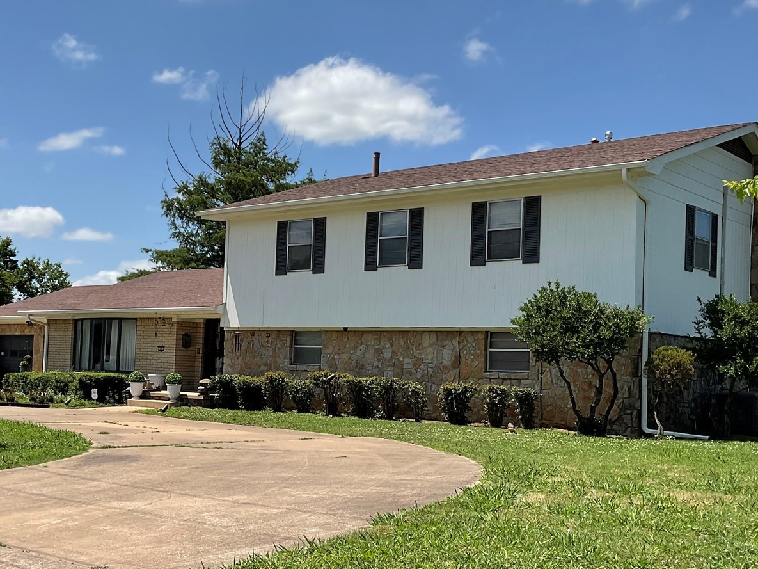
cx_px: 322
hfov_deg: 40.3
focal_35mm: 47
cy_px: 327
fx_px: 1029
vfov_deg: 30.8
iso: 16
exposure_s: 1/2427
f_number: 1.8
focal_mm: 3
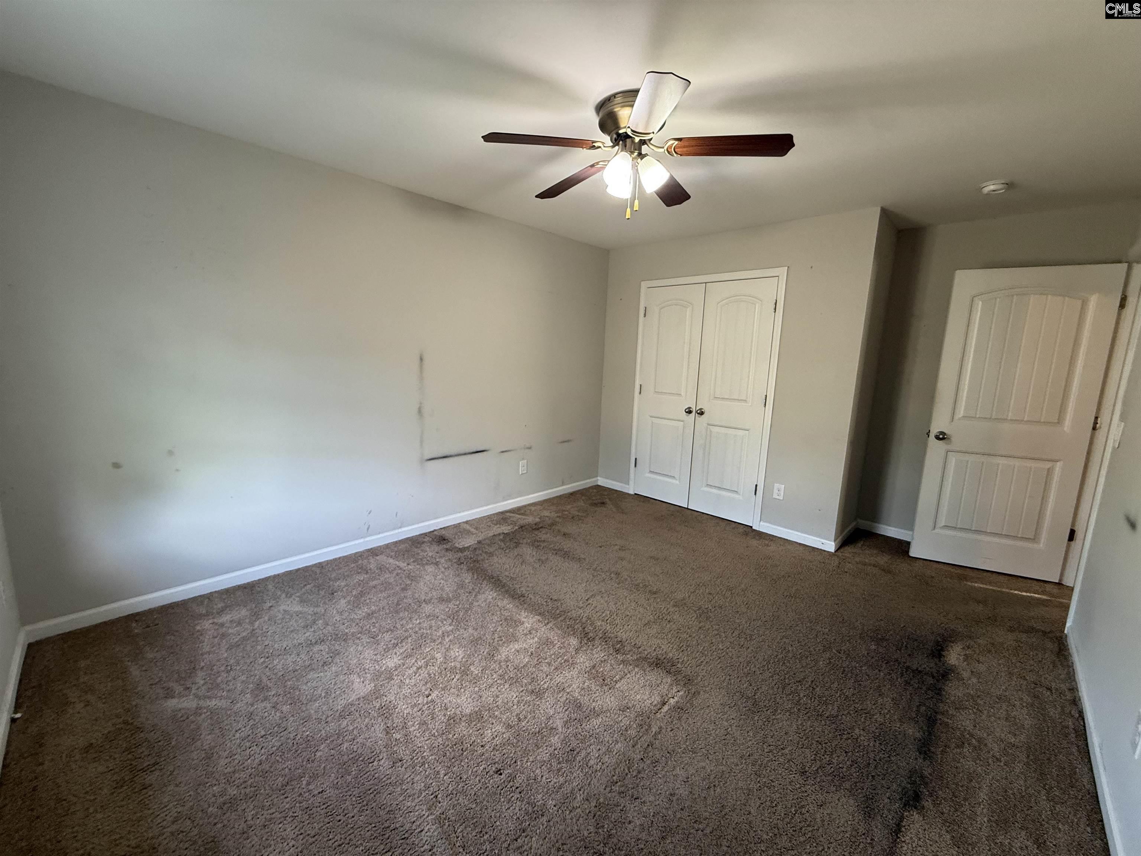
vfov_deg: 85.7
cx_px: 570
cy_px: 428
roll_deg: -1.7
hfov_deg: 102.1
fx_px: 461
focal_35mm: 14
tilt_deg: -8.3
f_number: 2.2
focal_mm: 2.22
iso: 200
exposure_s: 1/60
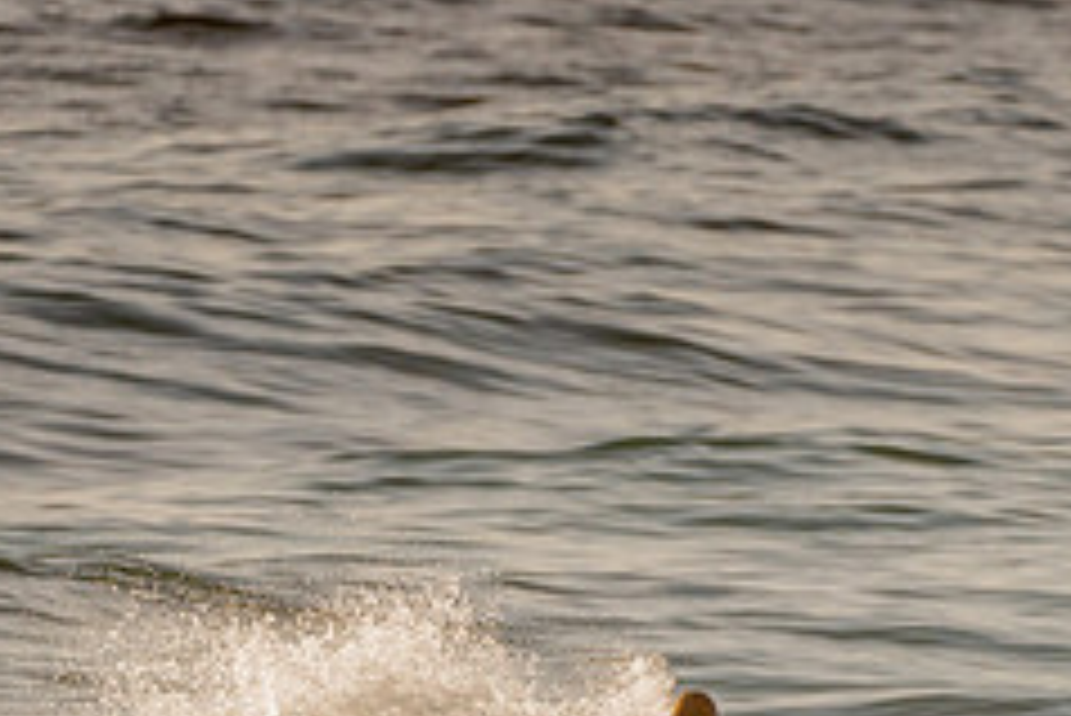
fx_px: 44502
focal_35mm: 1495
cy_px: 841
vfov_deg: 0.9
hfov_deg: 1.4
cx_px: 598
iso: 160
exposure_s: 1/2000
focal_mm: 500
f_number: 5.6
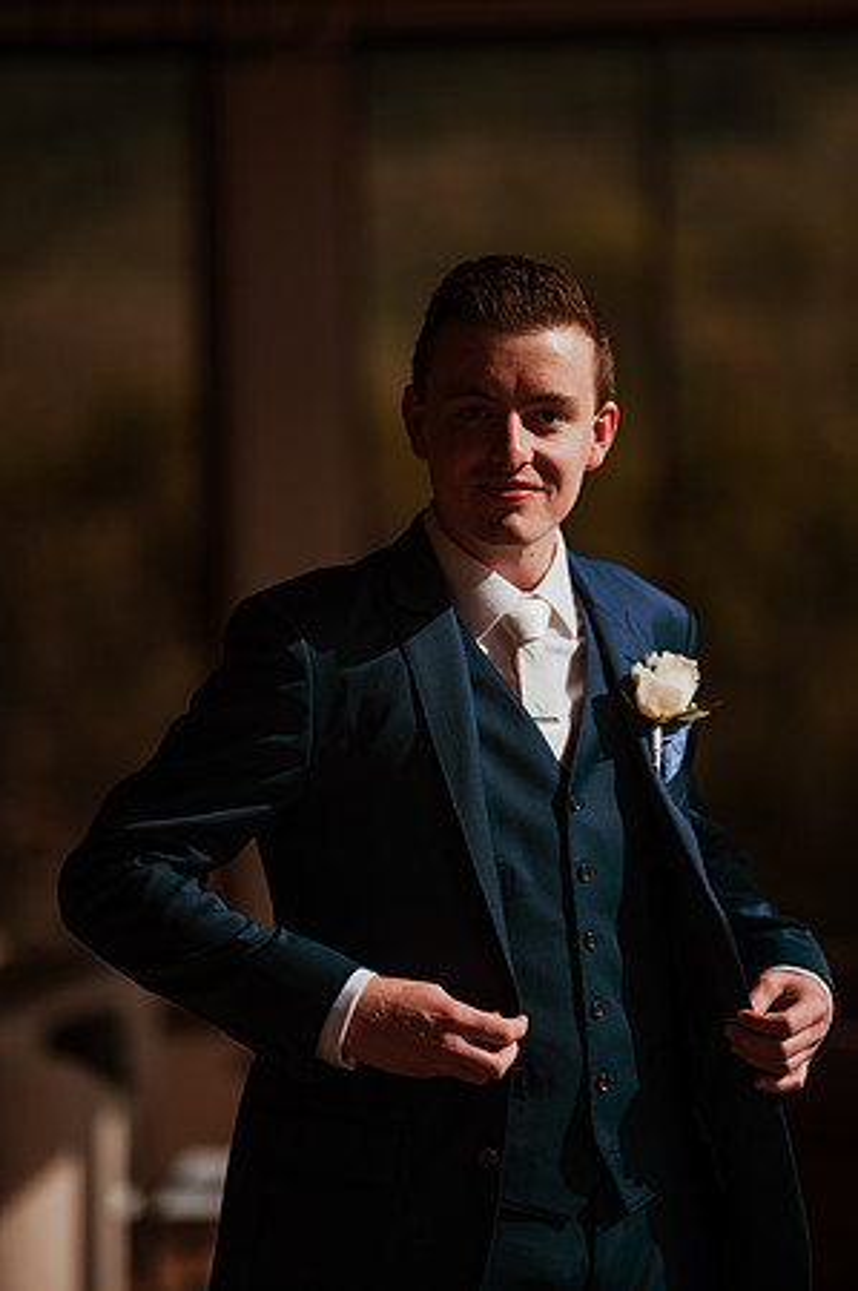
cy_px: 646
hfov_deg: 10.1
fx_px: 4837
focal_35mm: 135
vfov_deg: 15.2
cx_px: 429
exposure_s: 1/4000
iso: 100
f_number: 1.8
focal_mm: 135
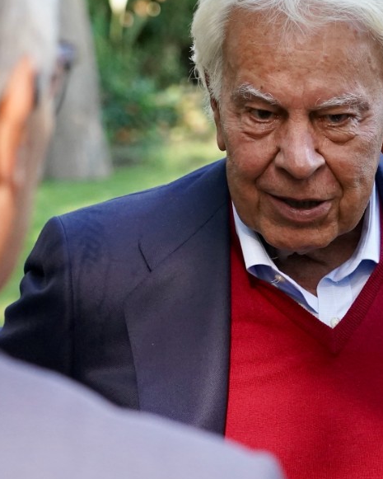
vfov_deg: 15.0
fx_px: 1813
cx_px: 241
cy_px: 181
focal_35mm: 128
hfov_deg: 12.0
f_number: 4.5
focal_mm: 66
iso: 3200
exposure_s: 1/1000
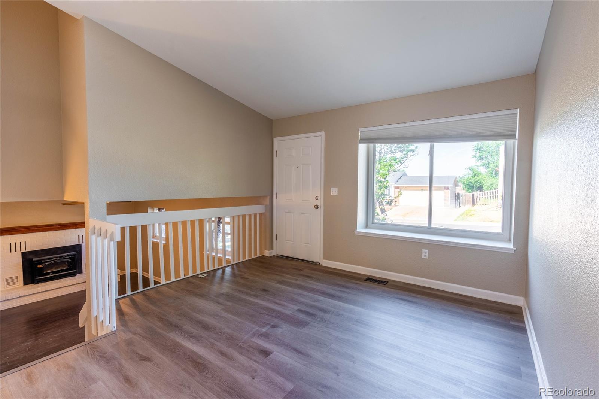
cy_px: 200
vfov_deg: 73.7
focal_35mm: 16
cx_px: 300
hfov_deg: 96.7
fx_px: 266
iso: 320
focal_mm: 16
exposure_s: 1/250
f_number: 8
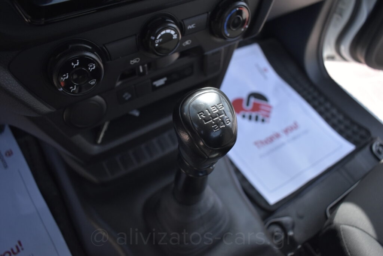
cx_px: 192
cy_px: 128
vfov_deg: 48.0
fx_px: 287
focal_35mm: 27
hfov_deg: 67.4
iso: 1600
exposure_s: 1/2000
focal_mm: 18
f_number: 3.5
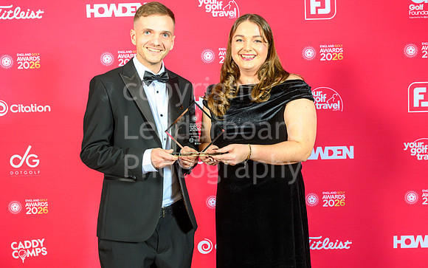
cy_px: 114
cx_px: 230
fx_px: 473
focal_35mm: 41
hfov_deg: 48.6
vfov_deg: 31.6
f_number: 5.6
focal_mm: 37
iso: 250
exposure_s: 1/160
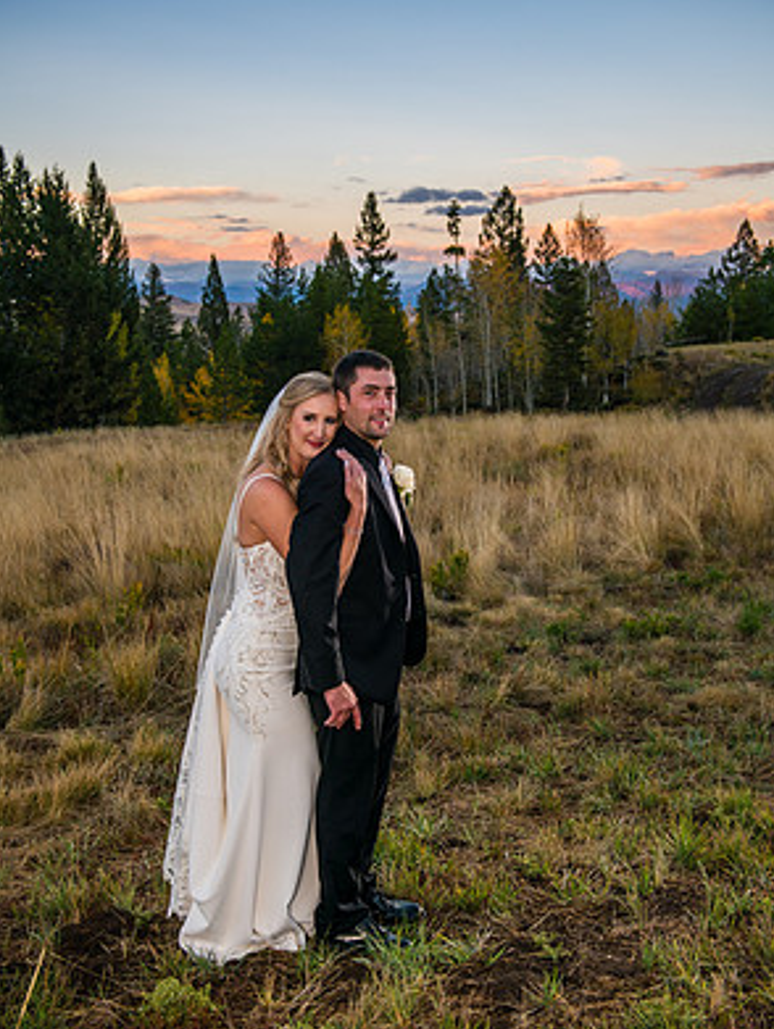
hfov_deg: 34.4
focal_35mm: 42
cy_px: 547
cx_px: 390
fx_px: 1250
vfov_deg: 44.7
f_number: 4.5
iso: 80
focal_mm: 38
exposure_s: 1/100
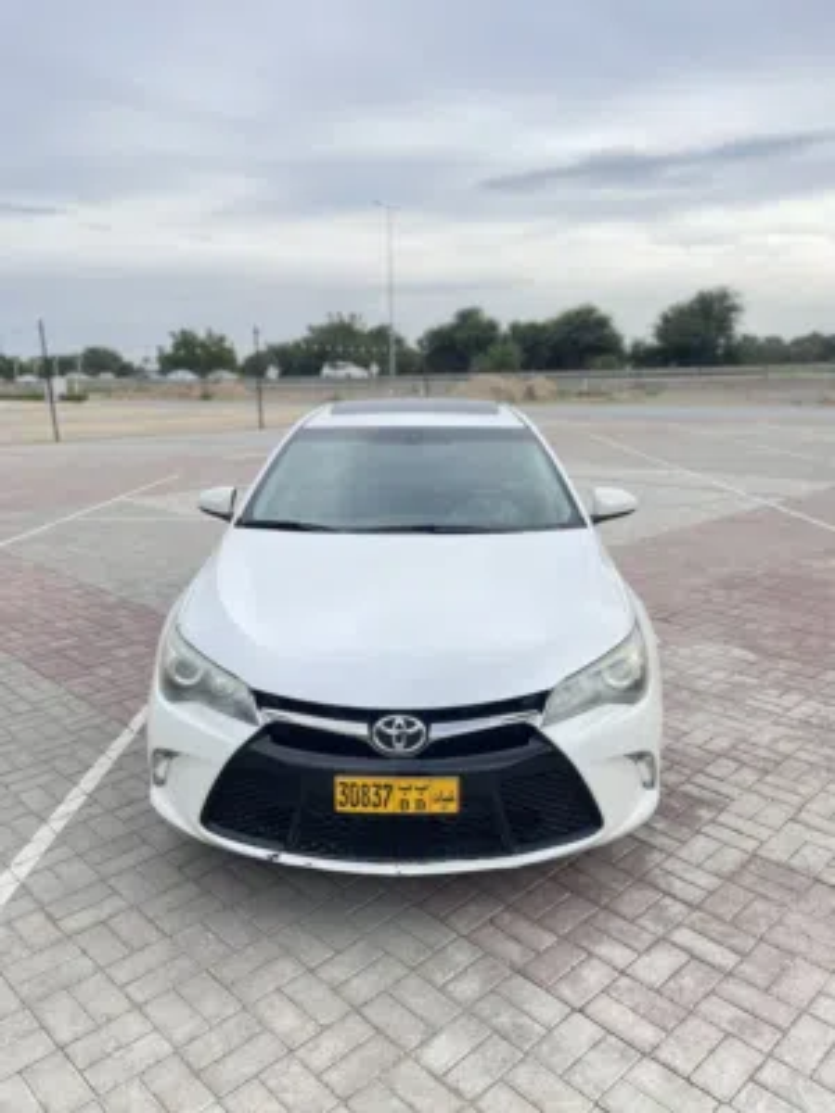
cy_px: 556
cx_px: 418
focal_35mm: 26
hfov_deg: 53.1
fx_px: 836
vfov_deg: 67.3
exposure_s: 1/622
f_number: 1.6
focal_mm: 4.2
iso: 32
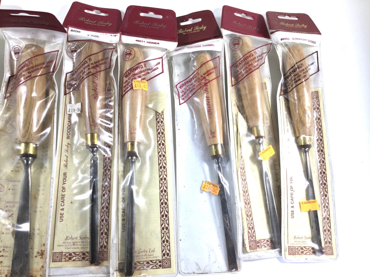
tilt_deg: -73.5
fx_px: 331
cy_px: 138
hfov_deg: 58.4
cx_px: 185
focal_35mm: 31
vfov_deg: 45.4
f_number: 2.4
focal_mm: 3.3
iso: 40
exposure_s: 1/100
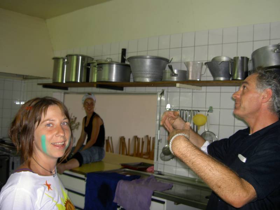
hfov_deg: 47.9
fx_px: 315
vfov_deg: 36.8
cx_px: 140
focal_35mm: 39
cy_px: 105
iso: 100
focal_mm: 8
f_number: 2.8
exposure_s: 1/30
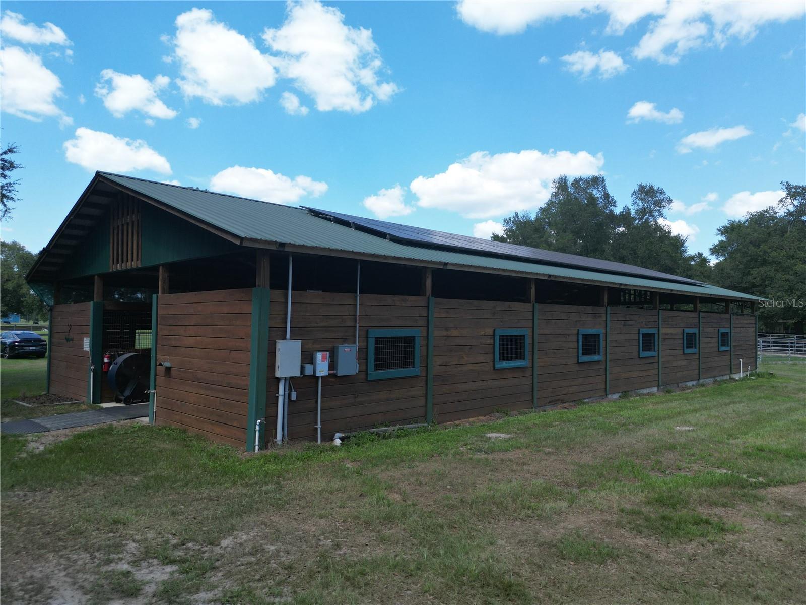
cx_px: 403
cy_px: 302
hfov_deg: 71.6
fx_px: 559
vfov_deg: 56.8
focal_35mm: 24
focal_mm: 6.72
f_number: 1.7
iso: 120
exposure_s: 1/2000
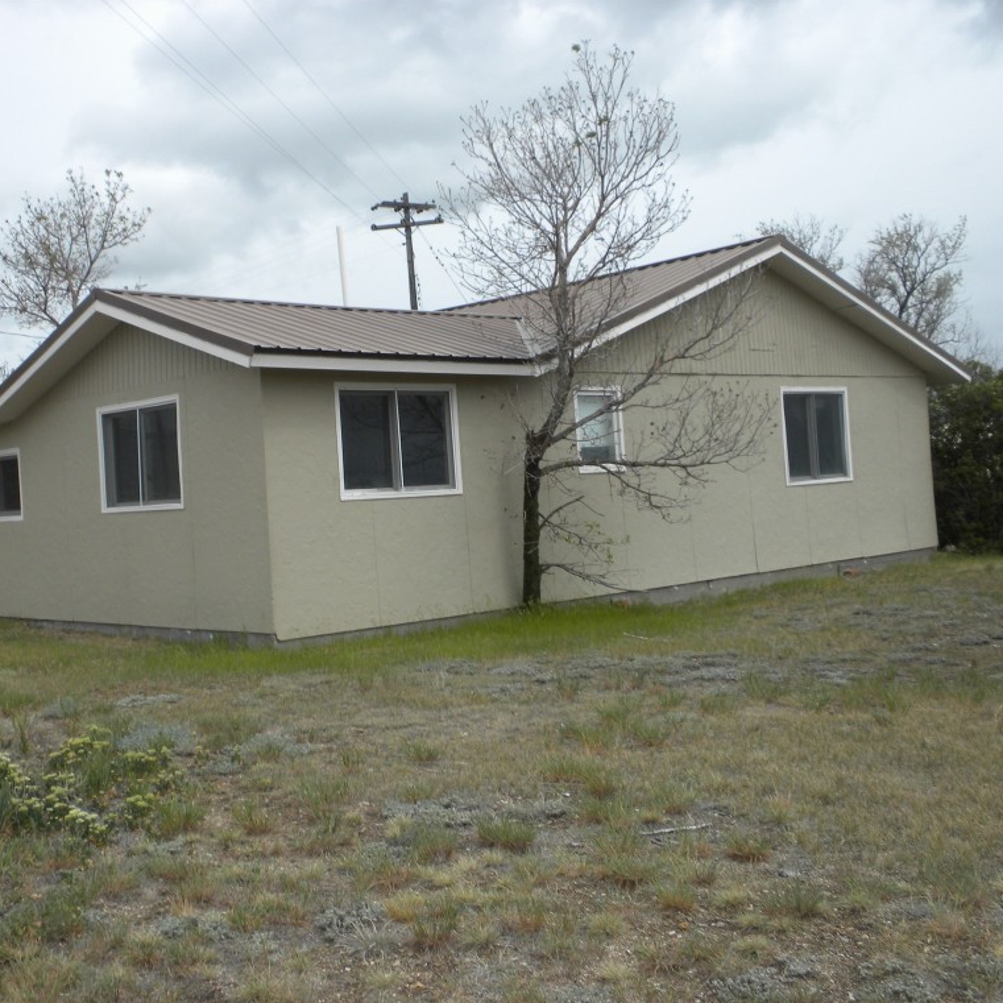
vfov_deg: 38.3
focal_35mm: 44
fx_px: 1442
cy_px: 500
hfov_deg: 38.1
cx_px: 377
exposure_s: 1/110
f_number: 10
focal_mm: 6.6
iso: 64
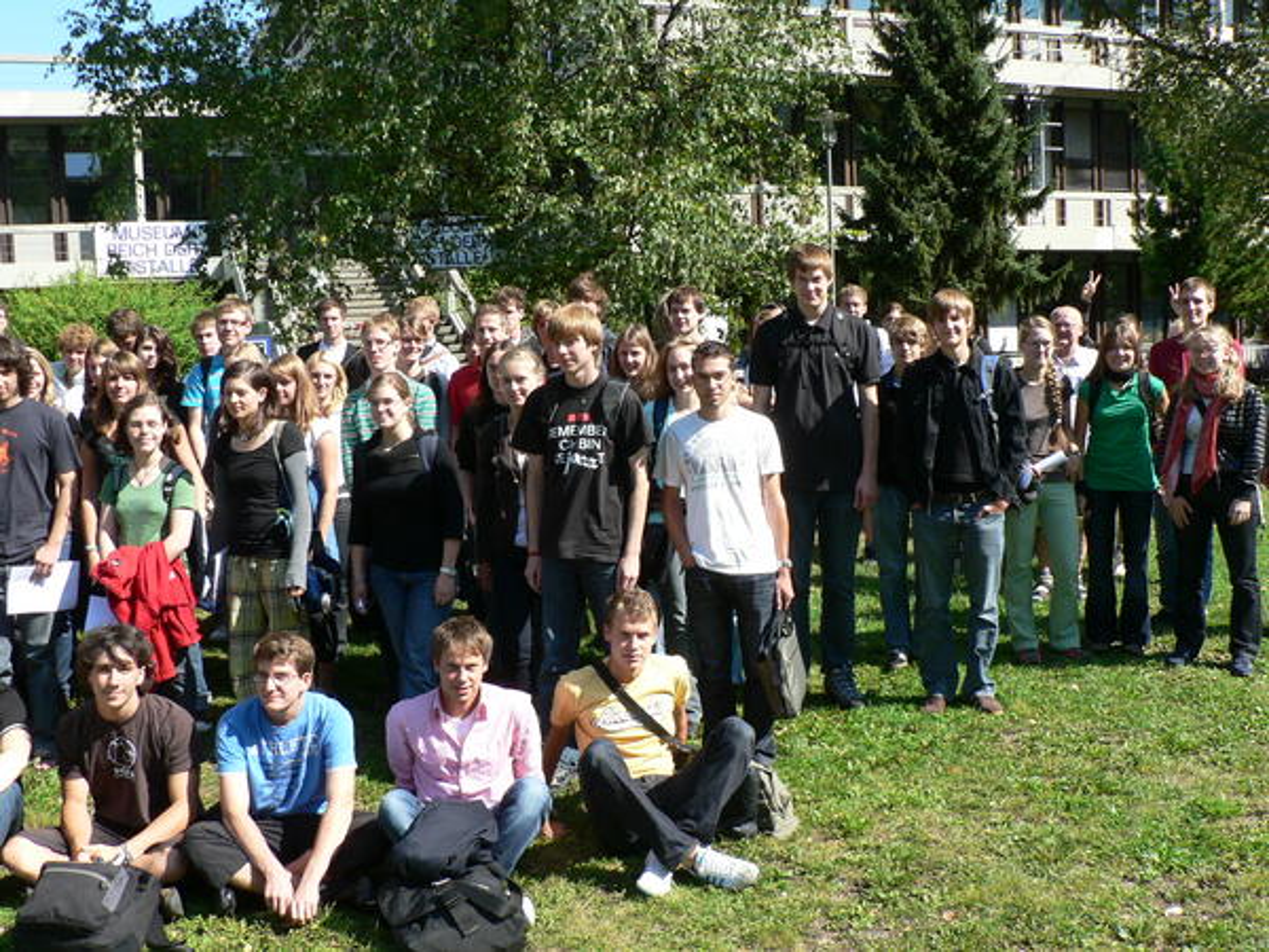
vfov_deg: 39.7
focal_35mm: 36
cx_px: 634
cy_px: 476
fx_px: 1320
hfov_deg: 51.4
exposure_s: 1/250
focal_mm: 6
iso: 80
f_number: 4
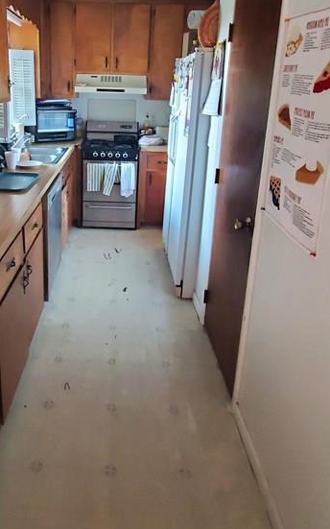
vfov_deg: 73.1
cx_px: 101
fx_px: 346
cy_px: 188
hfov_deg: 49.8
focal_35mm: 24
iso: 640
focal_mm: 1.8
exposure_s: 1/29
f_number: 2.2
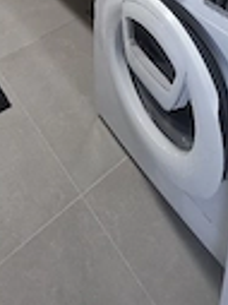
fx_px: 361
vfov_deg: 27.3
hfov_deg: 33.7
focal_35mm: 41
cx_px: 36
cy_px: -173
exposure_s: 1/50.3
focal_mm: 2.2
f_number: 1.9
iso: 200
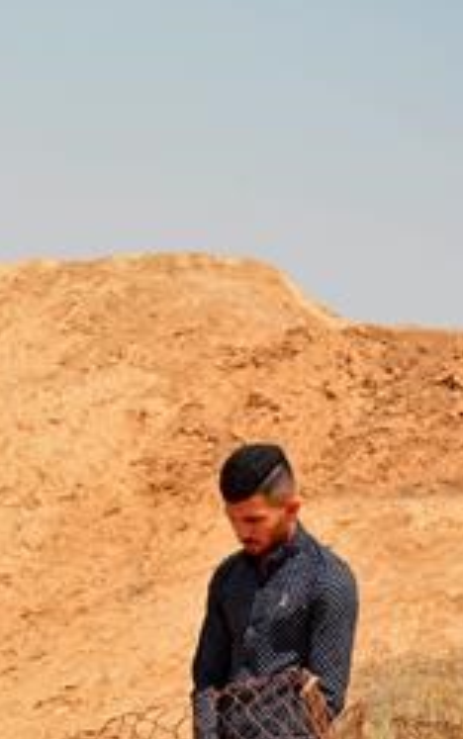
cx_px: -252
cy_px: 628
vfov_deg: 9.5
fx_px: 4420
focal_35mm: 219
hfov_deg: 5.9
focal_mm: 55
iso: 100
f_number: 8
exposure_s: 1/250
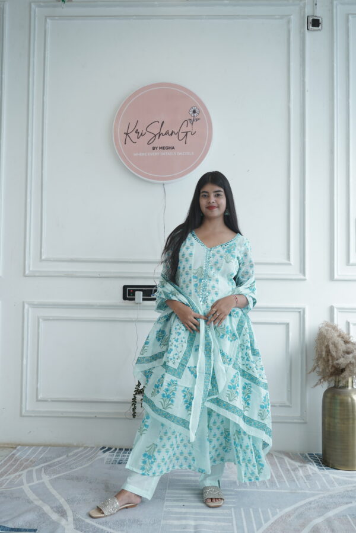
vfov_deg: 55.8
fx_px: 504
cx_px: 178
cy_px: 266
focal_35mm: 34
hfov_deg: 38.9
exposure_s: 1/100
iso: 200
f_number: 5.6
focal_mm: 34
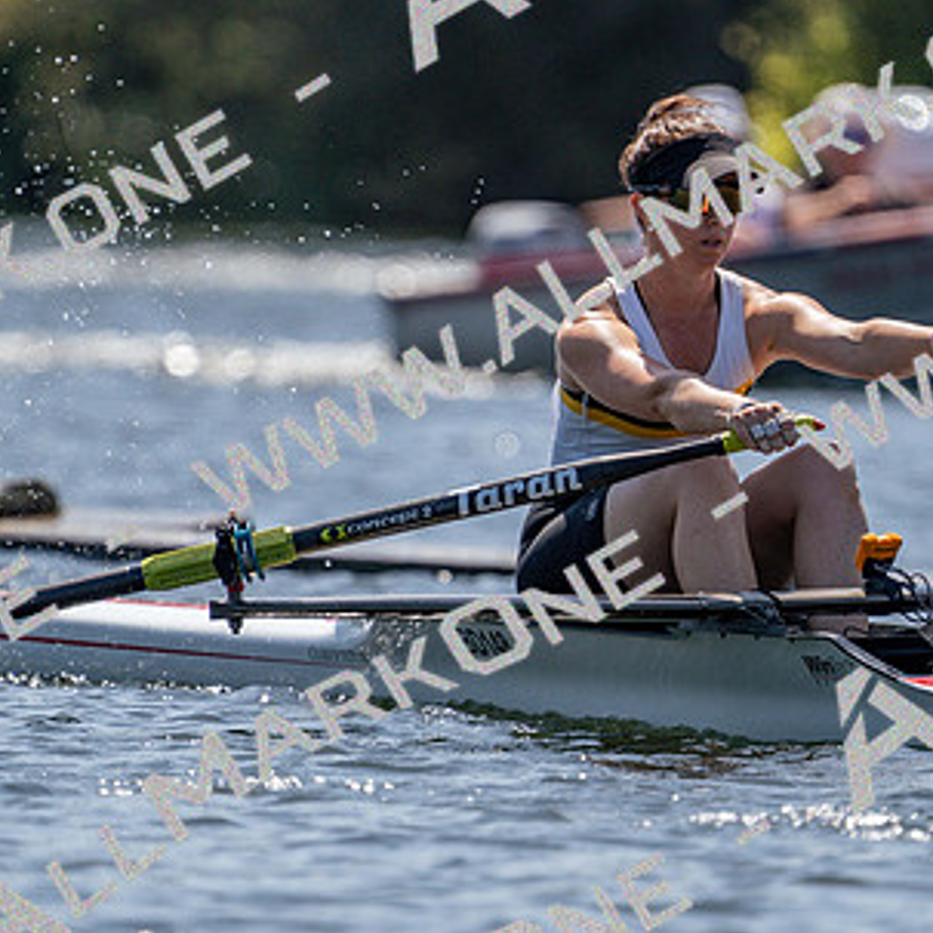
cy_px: 522
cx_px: 573
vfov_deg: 1.8
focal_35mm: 975
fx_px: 29731
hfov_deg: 1.8
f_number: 6.3
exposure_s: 1/2000
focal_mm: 600
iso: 250
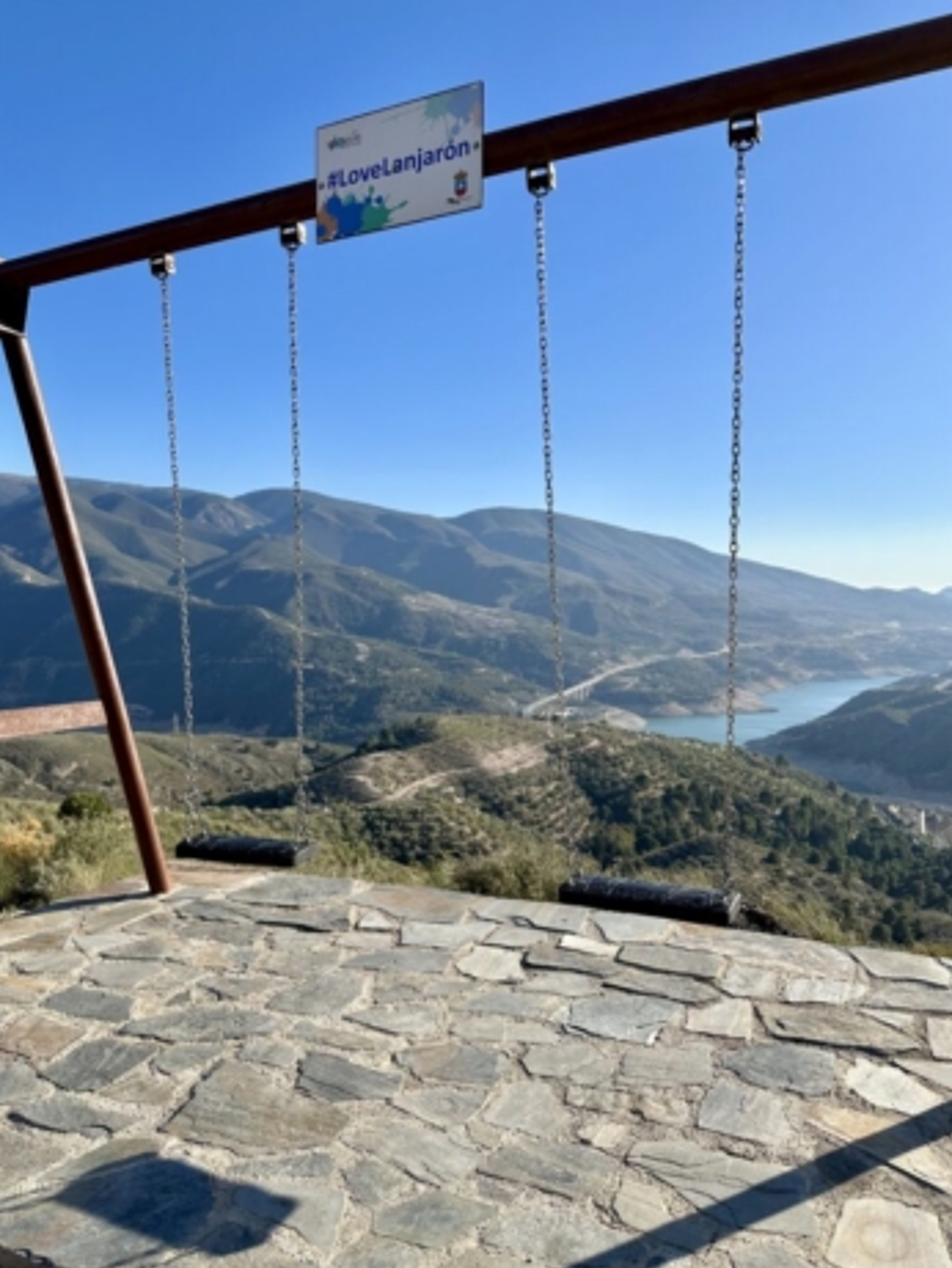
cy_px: 622
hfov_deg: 54.9
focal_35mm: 25
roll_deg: +1.5
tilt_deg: -1.6
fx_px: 916
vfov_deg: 69.4
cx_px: 490
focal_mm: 6.86
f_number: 1.78
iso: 80
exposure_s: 1/4545
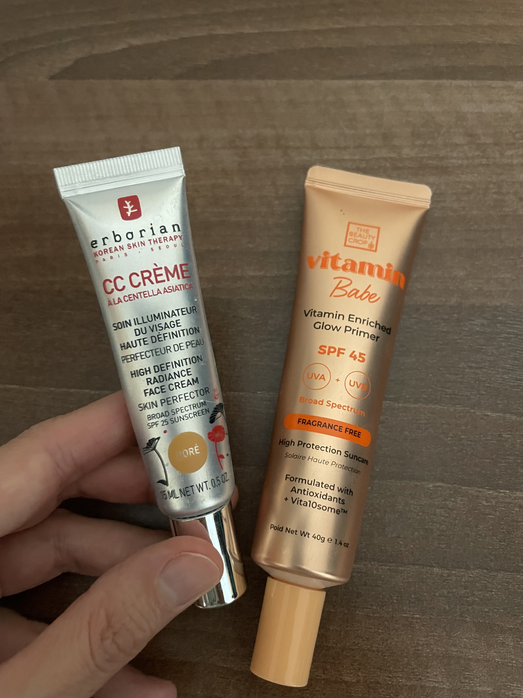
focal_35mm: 26
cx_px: 262
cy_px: 349
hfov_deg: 53.1
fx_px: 524
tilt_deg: -73.3
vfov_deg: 67.3
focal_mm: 4.2
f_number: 1.6
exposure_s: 1/25
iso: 640
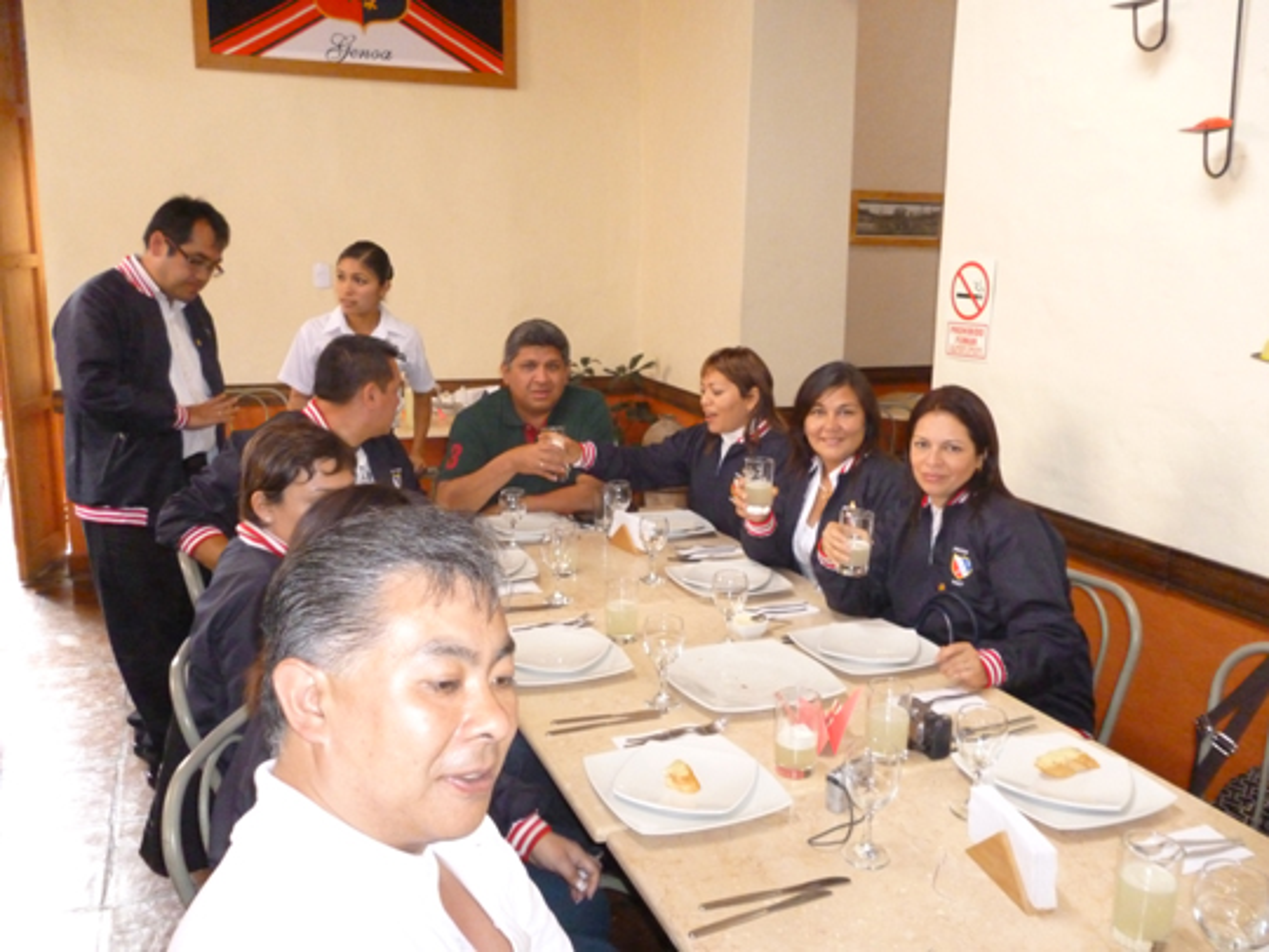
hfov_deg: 63.4
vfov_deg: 49.7
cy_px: 476
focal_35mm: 28
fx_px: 1026
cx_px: 634
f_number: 3.1
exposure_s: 1/60
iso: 800
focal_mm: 5
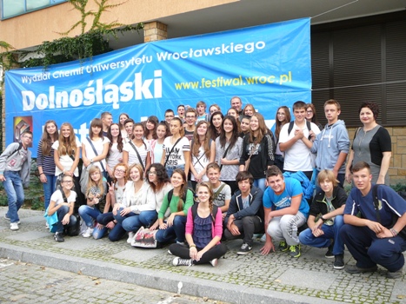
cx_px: 203
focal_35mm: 35
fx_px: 410
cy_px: 152
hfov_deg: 52.6
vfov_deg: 40.7
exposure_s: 1/80
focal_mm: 5.2
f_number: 2.8
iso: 80
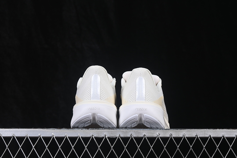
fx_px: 494
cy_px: 79
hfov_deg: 27.0
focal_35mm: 75
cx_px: 118
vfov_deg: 18.2
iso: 160
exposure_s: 1/80
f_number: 8
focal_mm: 50
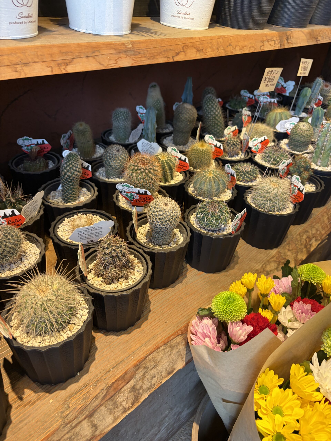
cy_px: 220
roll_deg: -5.7
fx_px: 331
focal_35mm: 26
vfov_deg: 67.3
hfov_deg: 53.1
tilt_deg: -34.7
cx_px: 166
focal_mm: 5.96
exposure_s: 1/50
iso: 80
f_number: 1.6
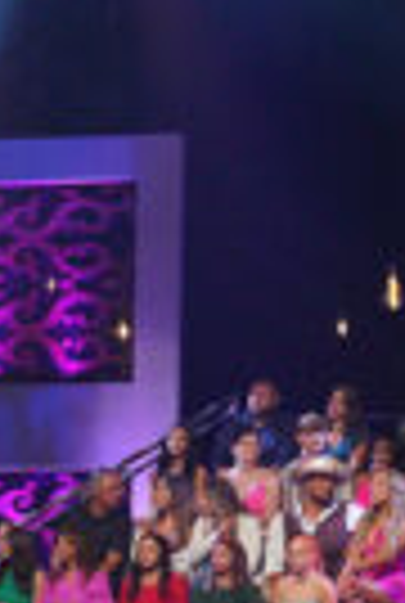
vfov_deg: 10.2
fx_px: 3357
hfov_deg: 6.3
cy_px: 644
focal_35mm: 200
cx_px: -850
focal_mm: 35
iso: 3200
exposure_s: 1/125
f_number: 2.8
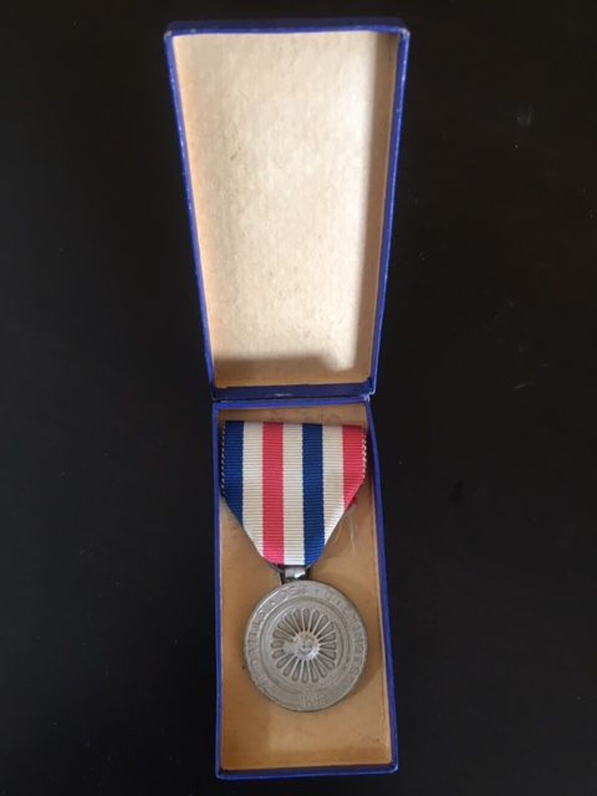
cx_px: 298
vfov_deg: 61.7
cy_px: 398
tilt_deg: -75.3
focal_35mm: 29
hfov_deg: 48.2
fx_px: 667
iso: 100
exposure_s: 1/33
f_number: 2.2
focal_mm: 4.15
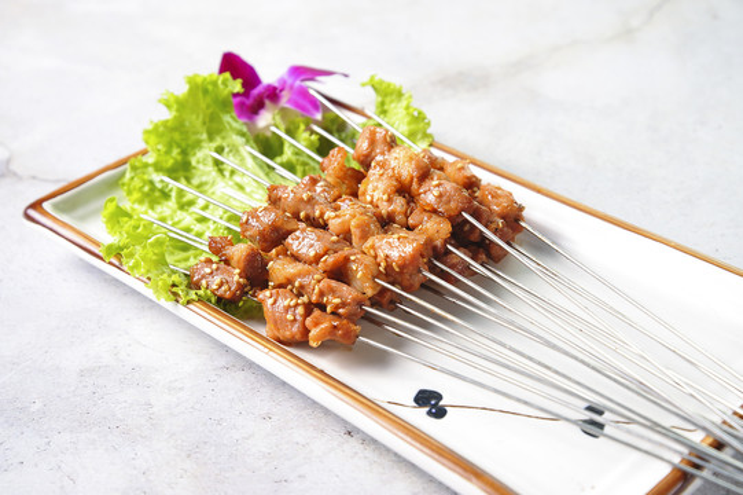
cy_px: 248
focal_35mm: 75
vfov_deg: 18.2
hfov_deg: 27.0
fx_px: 1547
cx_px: 372
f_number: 8
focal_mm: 75
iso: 200
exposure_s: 1/125
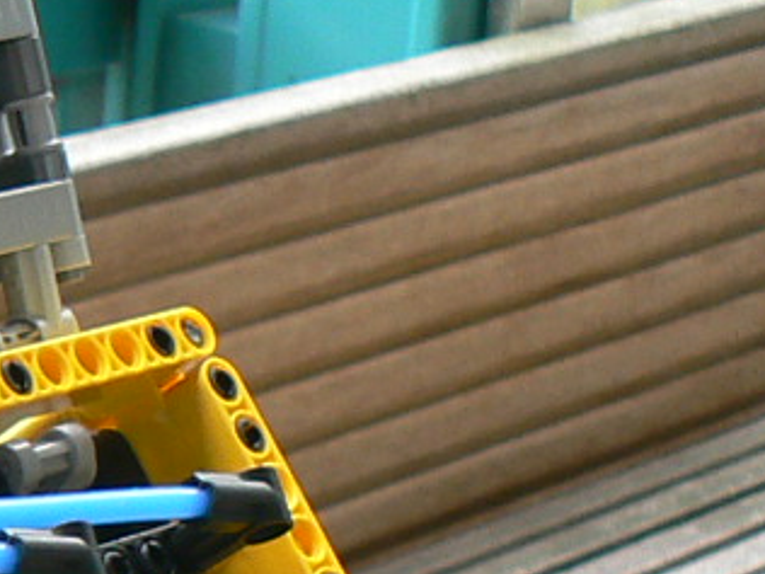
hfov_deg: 10.1
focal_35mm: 182
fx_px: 4022
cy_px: 816
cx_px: -753
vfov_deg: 8.0
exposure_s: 1/40
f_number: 2.8
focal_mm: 6
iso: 80
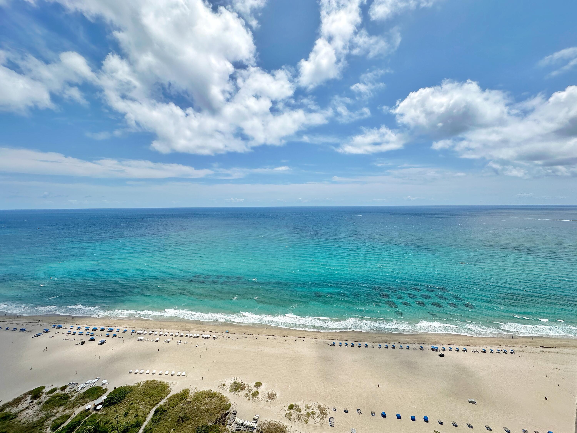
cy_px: 216
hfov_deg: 102.1
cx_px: 288
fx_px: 233
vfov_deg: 85.7
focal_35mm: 14
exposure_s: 1/5051
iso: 50
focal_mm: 2.22
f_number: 2.2
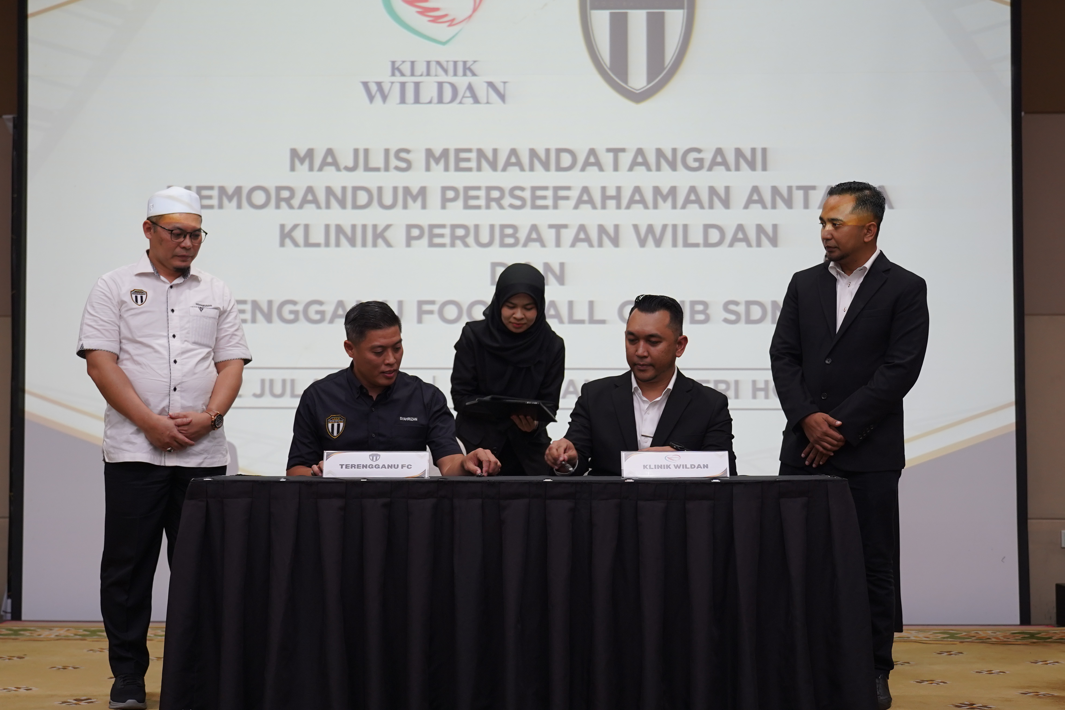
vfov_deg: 23.8
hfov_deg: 35.1
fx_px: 1686
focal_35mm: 57
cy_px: 355
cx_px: 532
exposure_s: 1/100
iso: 800
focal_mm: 38
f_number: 2.8
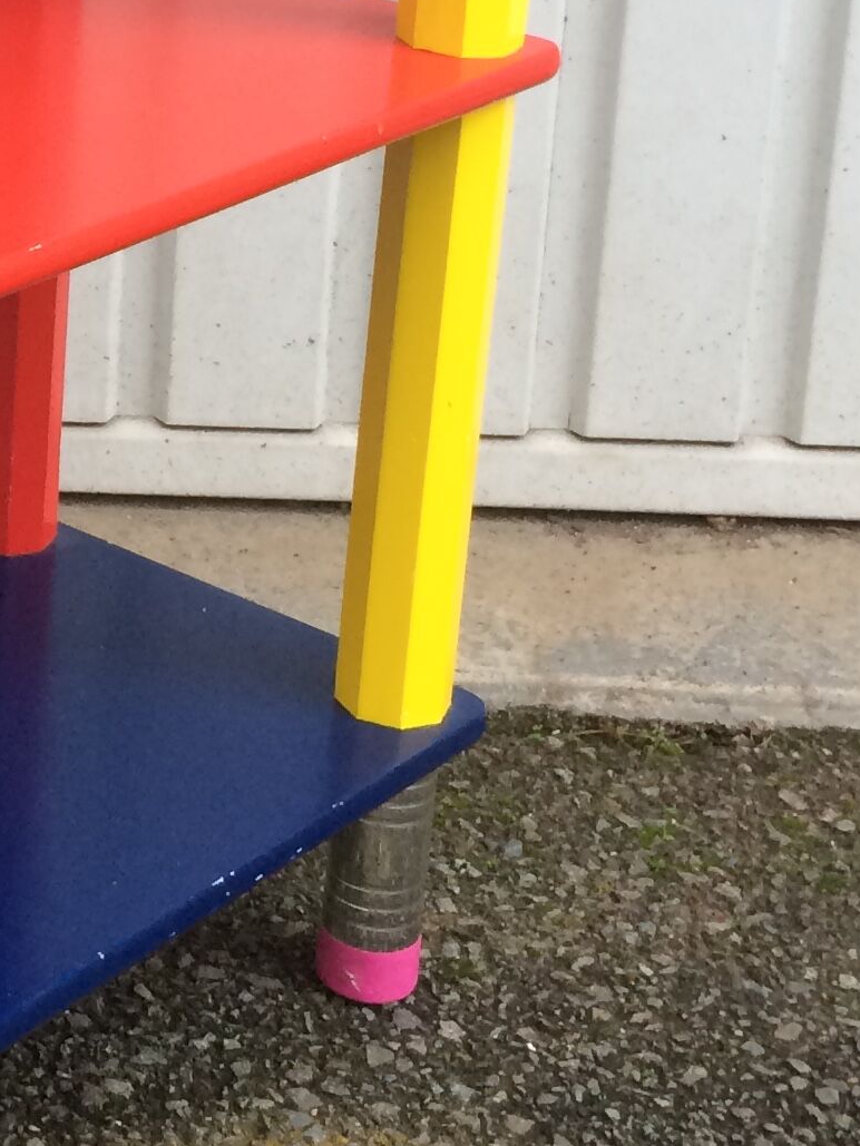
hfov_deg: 15.3
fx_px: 3047
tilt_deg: -19.1
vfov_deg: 20.9
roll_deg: +0.0
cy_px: 131
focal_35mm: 92
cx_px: -277
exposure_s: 1/33
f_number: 2.2
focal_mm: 4.15
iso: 50
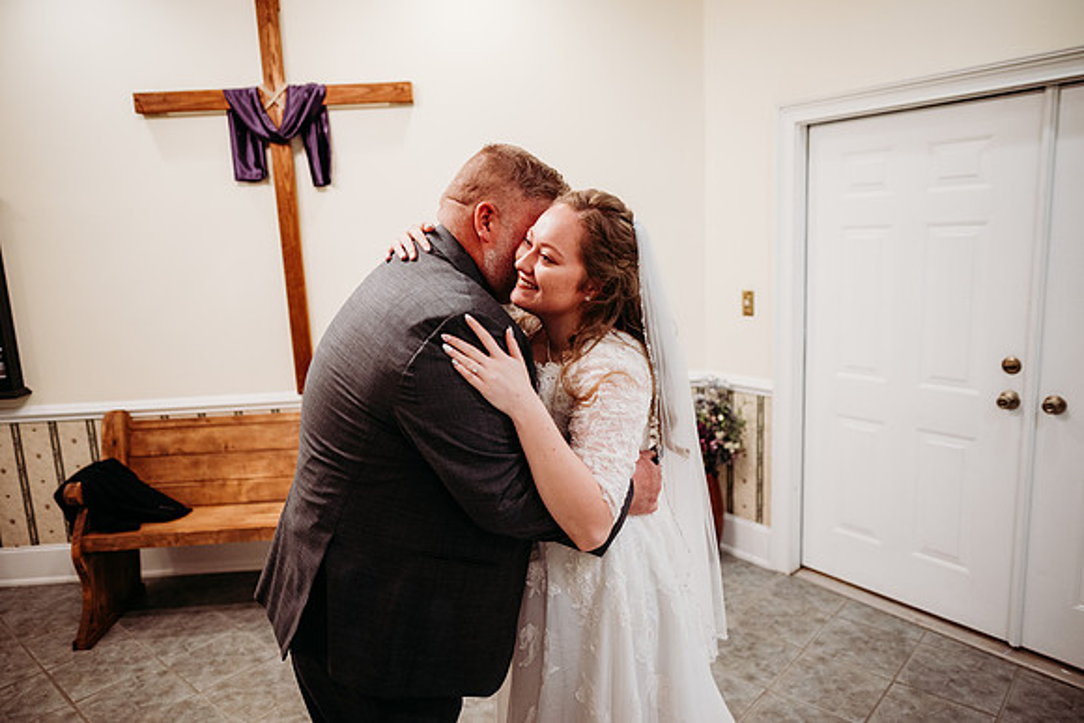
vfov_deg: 53.2
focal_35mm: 24
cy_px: 362
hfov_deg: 73.7
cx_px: 542
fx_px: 723
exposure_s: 1/200
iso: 1250
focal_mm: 24
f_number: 2.2
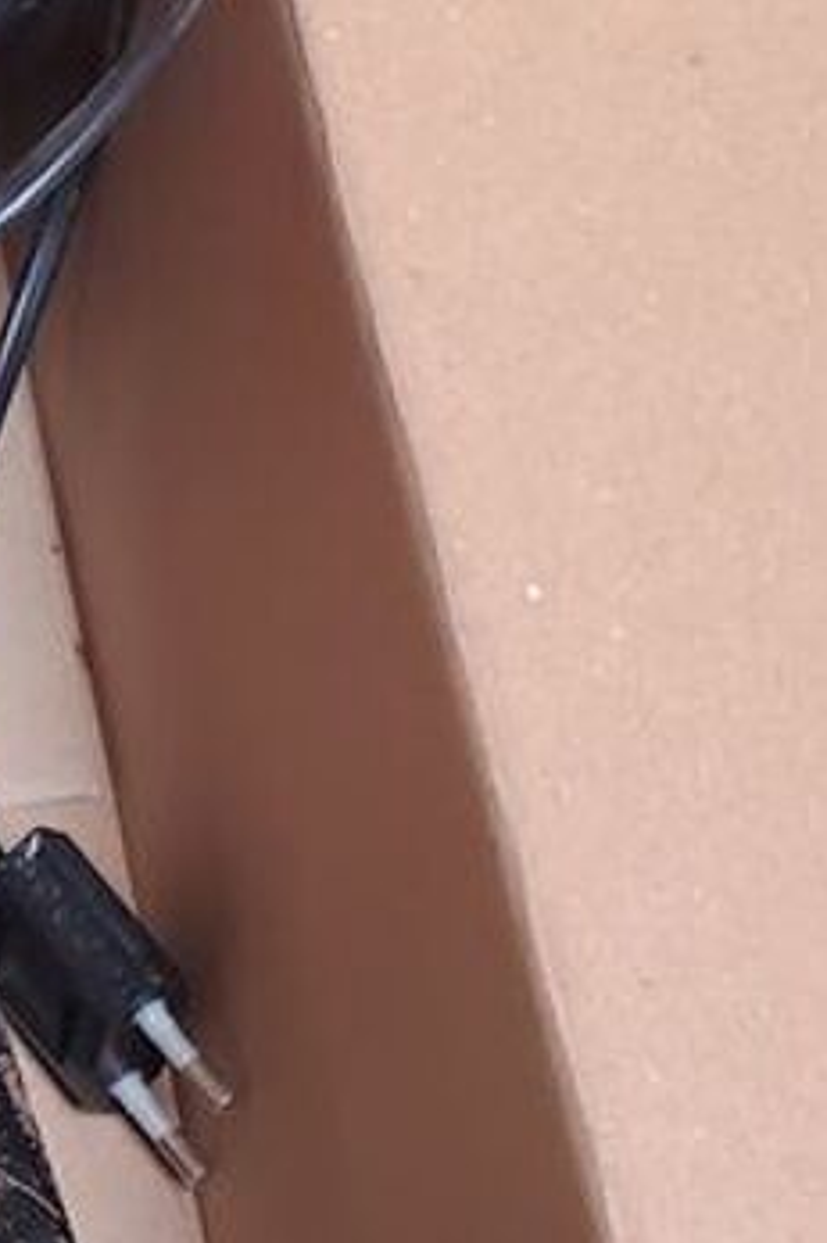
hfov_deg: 11.5
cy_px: 1521
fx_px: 3587
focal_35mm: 104
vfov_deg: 18.5
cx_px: -952
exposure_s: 1/40
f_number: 2.4
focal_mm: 4.3
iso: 320
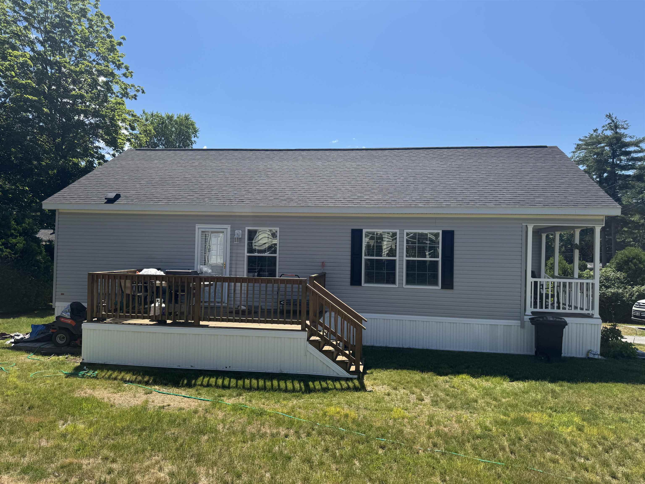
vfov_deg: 56.8
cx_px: 322
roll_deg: -1.6
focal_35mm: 24
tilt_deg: +1.5
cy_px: 242
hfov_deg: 71.6
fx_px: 447
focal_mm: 6.76
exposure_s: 1/4608
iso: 80
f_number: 1.78
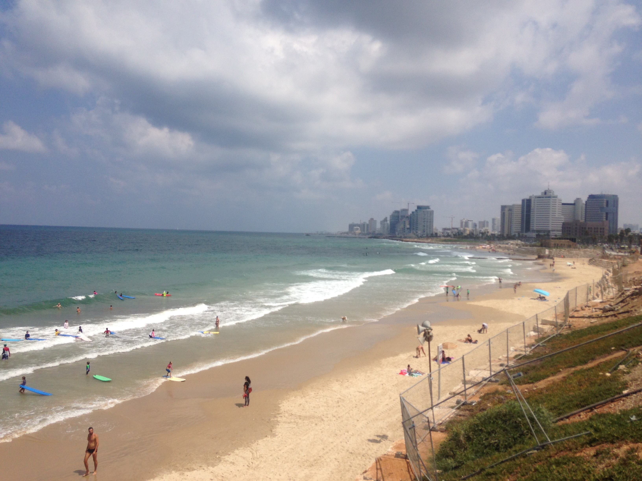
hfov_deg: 55.4
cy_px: 240
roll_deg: -0.4
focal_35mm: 33
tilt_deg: -3.2
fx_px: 612
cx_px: 321
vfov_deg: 42.9
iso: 50
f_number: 2.4
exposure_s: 1/3876
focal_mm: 4.12
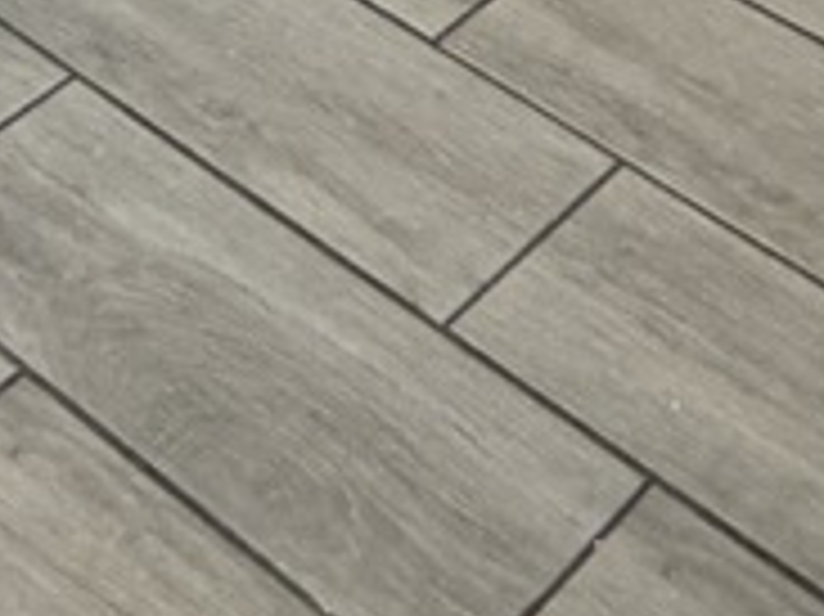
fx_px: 2617
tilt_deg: -6.3
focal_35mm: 110
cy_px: -1538
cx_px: 810
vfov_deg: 9.0
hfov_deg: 17.5
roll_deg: -1.8
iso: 200
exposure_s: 1/60
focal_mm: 2.22
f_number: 2.2
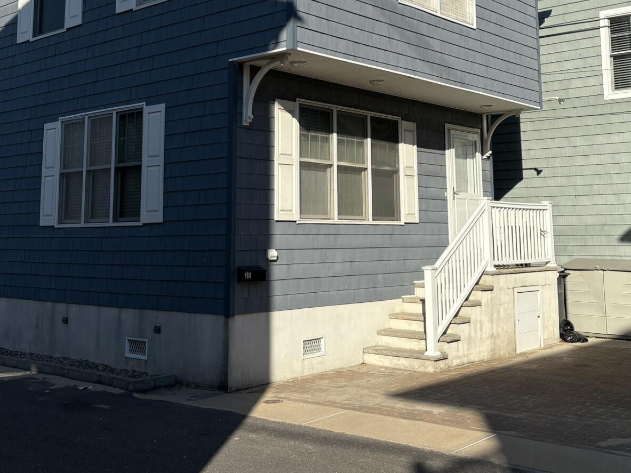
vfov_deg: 31.5
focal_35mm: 45
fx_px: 820
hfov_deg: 42.1
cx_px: 307
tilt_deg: +9.4
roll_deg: +0.7
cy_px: 107
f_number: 1.6
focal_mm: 5.96
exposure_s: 1/5348
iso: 50
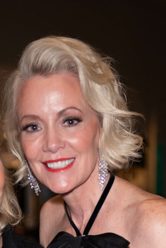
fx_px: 1127
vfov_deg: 12.1
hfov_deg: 8.4
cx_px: 35
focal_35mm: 163
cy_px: 356
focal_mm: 48
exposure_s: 1/200
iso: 500
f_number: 2.8
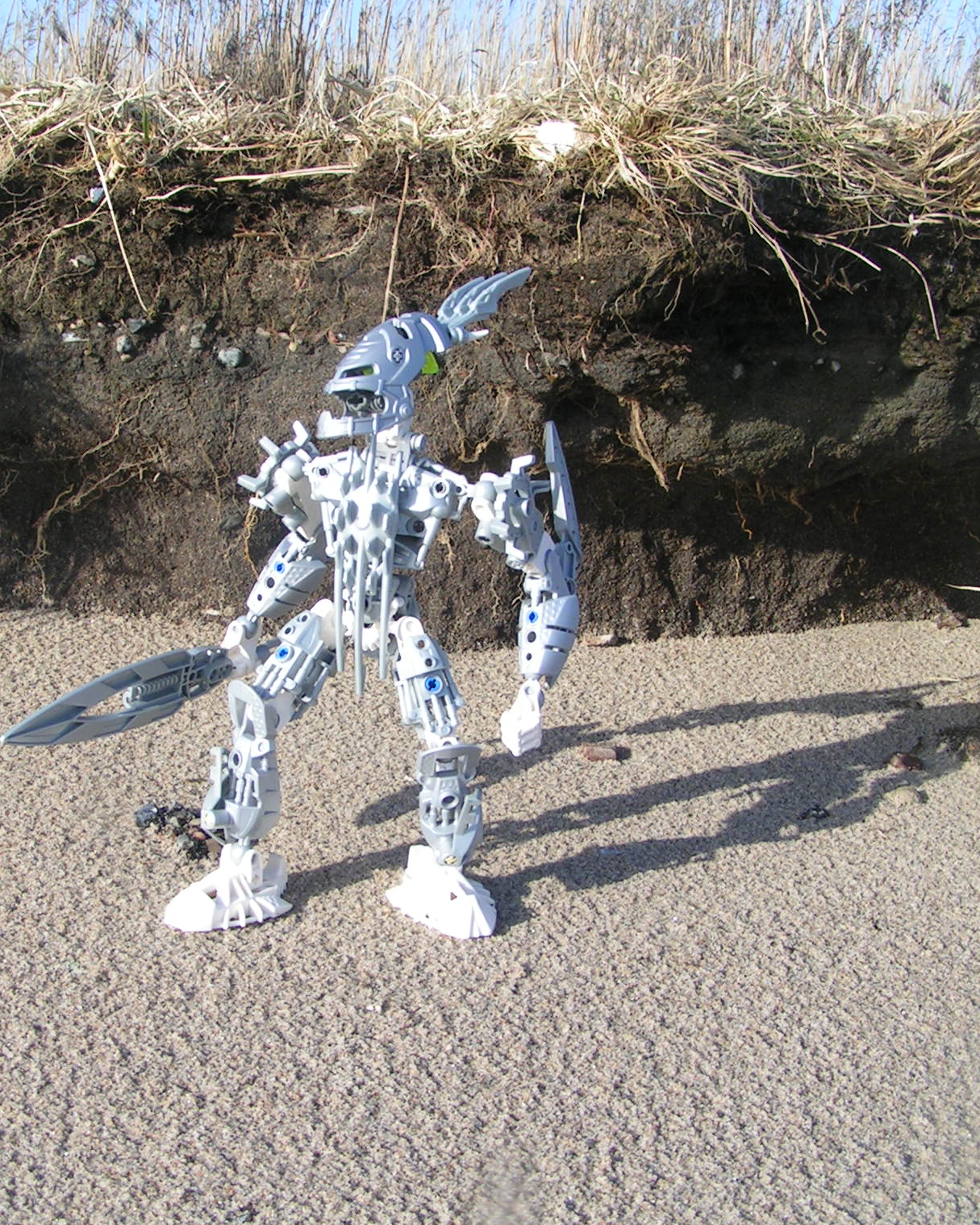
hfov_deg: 30.1
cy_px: 610
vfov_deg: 37.3
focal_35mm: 50
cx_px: 354
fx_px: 1813
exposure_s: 1/200
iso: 50
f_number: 5.6
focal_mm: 5.8
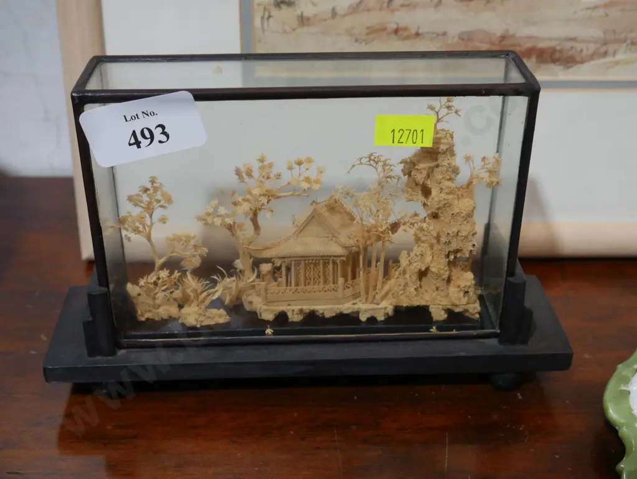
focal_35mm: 48
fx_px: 884
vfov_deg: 30.3
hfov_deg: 39.6
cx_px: 318
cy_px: 240
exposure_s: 1/60
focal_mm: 24
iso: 500
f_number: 5.2
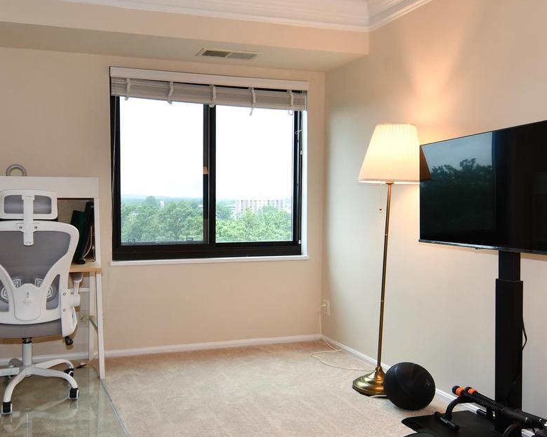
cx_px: 203
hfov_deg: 56.4
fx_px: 502
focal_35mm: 31
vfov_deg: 47.0
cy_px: 240
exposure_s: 1/60
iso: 250
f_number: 4
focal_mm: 12
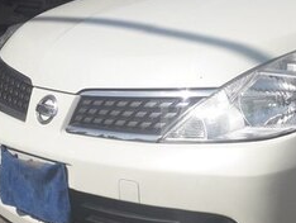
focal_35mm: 76
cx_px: 280
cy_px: 118
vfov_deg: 19.4
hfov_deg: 24.7
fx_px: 651
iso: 40
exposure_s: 1/3226
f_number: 1.9
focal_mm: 3.6
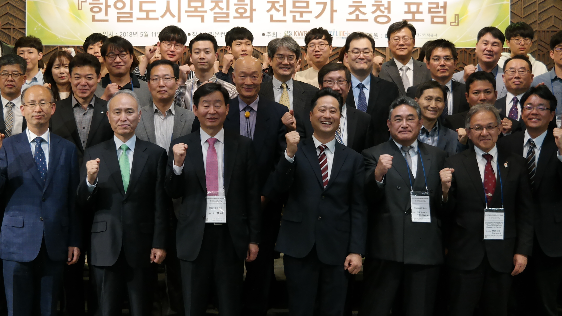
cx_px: 266
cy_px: 123
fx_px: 1013
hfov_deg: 31.0
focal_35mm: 68
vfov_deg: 17.7
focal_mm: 22
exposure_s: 1/40
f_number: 4
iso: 800
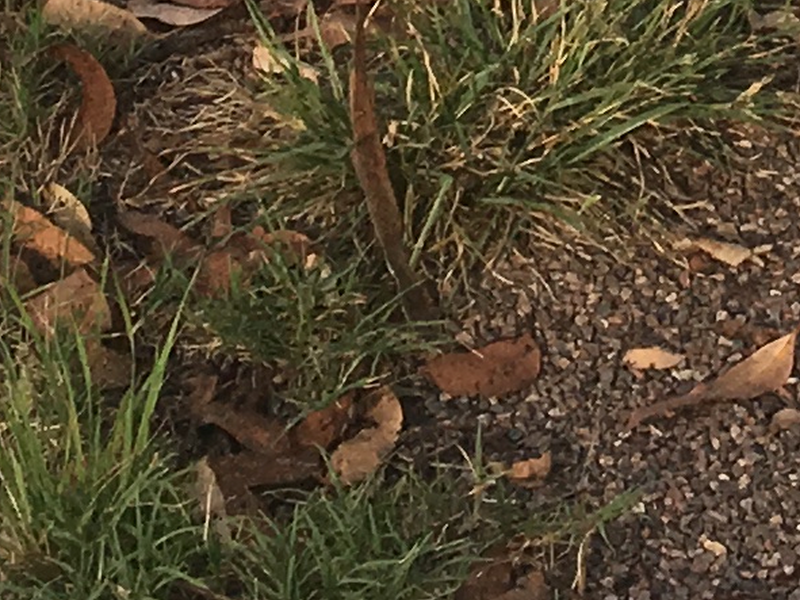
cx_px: 697
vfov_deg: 6.8
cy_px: -1228
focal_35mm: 198
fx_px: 4575
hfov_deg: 10.0
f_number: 2.2
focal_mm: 4.15
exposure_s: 1/513
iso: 25
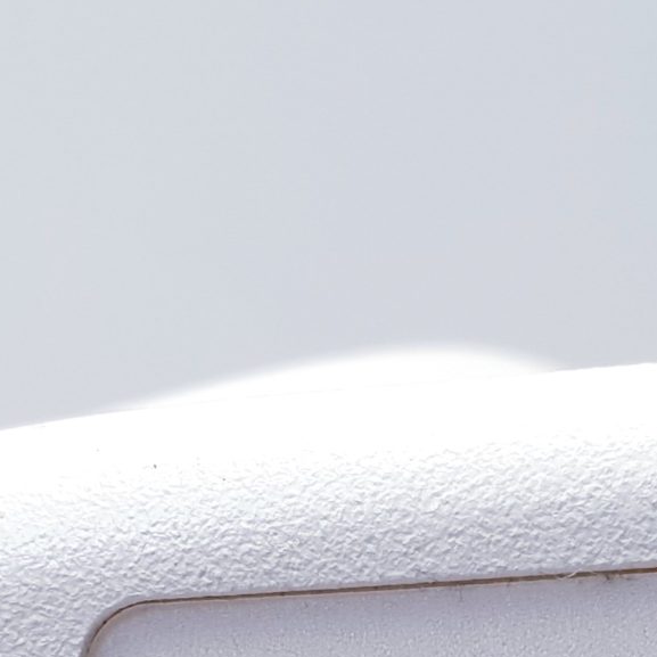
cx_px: 446
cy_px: 1046
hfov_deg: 17.0
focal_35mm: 102
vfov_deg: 15.5
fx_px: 2190
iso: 100
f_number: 2.4
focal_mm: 4.3
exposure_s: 1/50
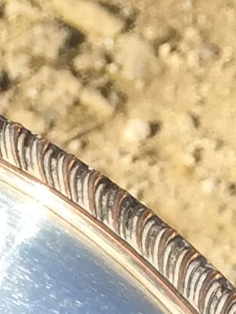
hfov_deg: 6.2
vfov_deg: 7.9
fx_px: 2062
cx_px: -398
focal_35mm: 227
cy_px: 835
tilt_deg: -59.4
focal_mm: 4.15
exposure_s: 1/1319
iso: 32
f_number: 2.2
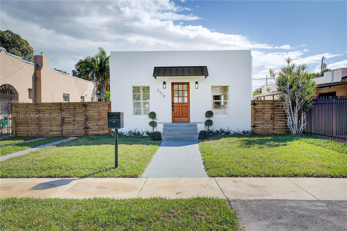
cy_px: 116
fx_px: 289
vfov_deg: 43.5
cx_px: 174
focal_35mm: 30
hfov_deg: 62.0
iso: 100
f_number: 14
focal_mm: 20
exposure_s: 1/125
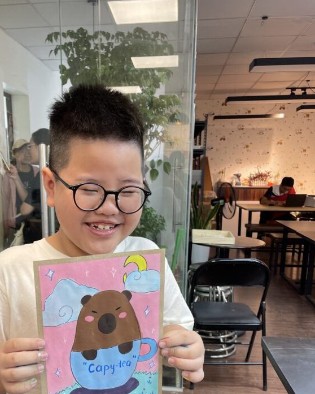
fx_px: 408
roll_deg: -0.4
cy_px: 272
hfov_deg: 41.9
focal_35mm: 35
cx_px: 115
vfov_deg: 50.3
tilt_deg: -13.5
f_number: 1.6
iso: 100
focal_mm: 5.1
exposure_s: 1/100
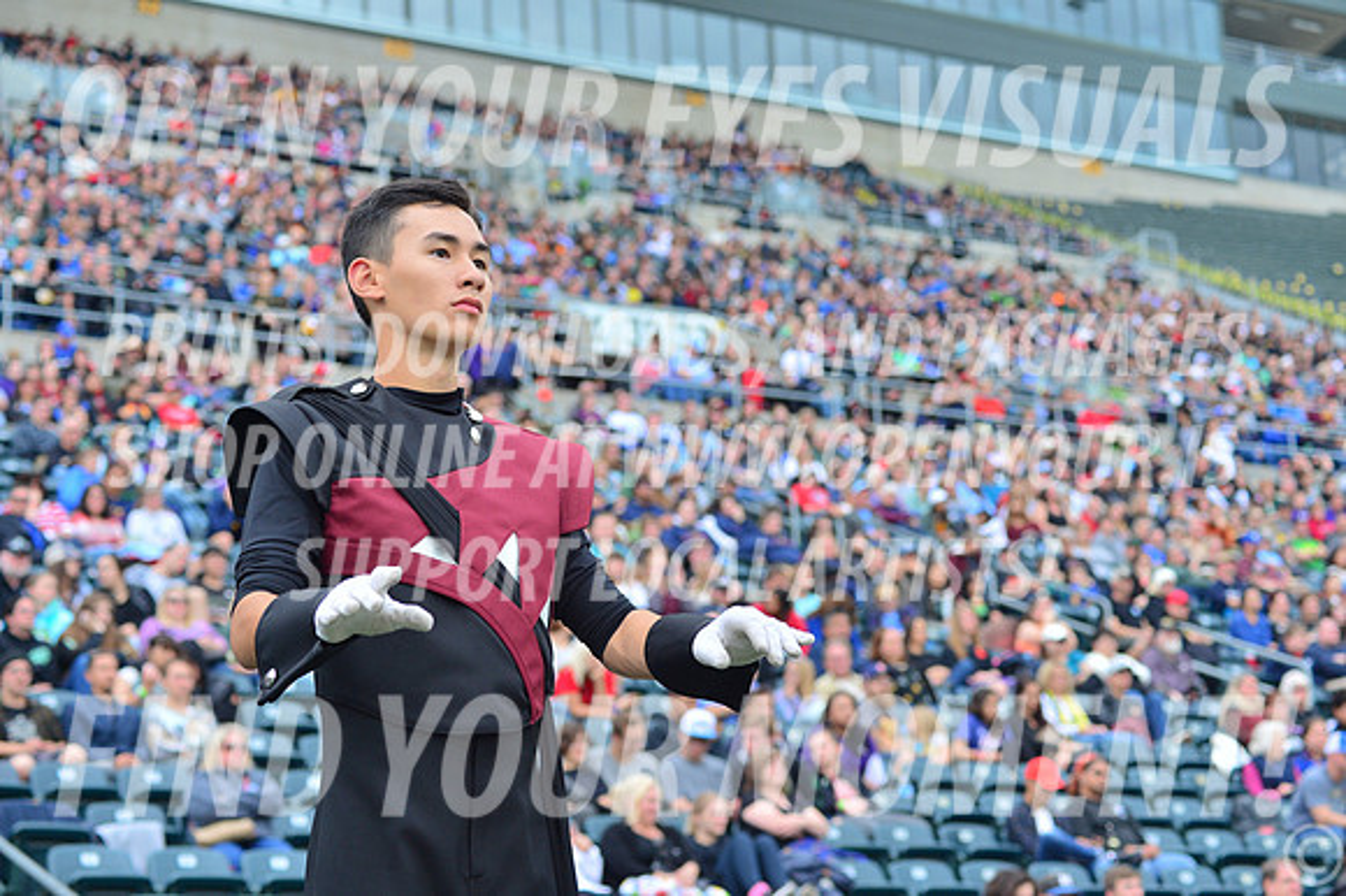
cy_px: 448
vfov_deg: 17.0
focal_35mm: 80
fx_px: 2989
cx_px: 673
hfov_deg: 25.4
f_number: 5.6
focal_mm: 80
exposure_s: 1/640
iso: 400
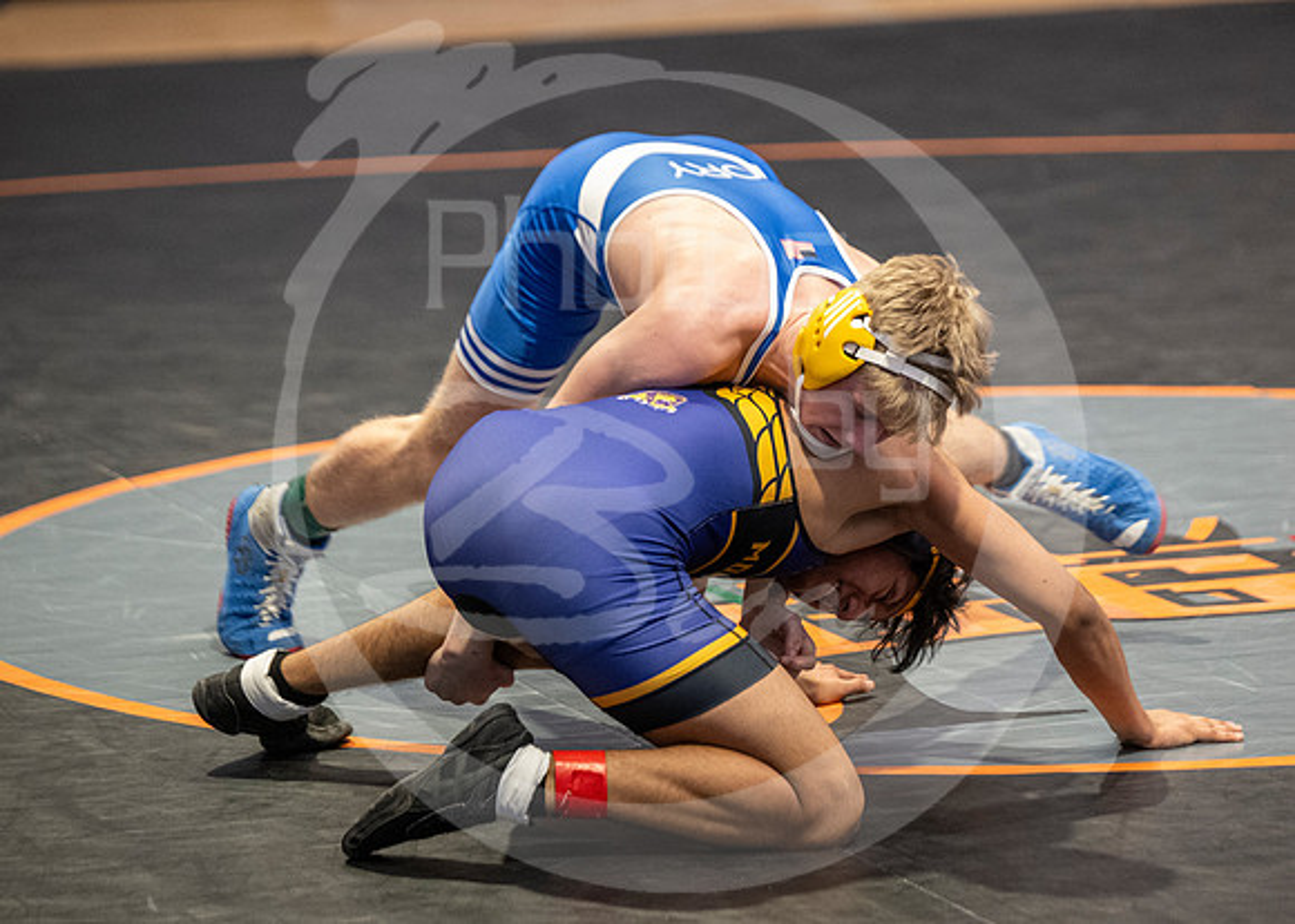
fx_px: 9167
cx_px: 793
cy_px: 352
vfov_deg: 5.8
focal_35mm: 249
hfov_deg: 8.1
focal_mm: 165
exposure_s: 1/1000
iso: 3200
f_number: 2.8
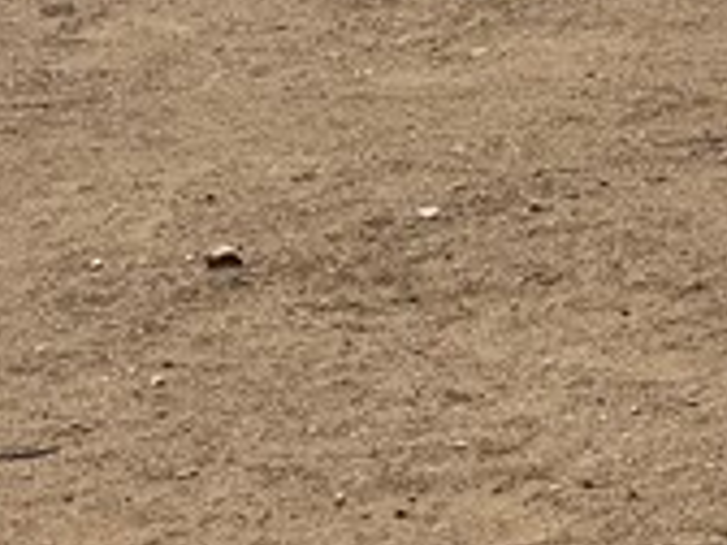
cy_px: -748
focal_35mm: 146
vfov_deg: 9.2
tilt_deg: +2.2
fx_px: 3066
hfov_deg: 10.8
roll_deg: -0.2
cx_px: 1926
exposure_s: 1/10309
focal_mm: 6.76
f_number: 1.78
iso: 80
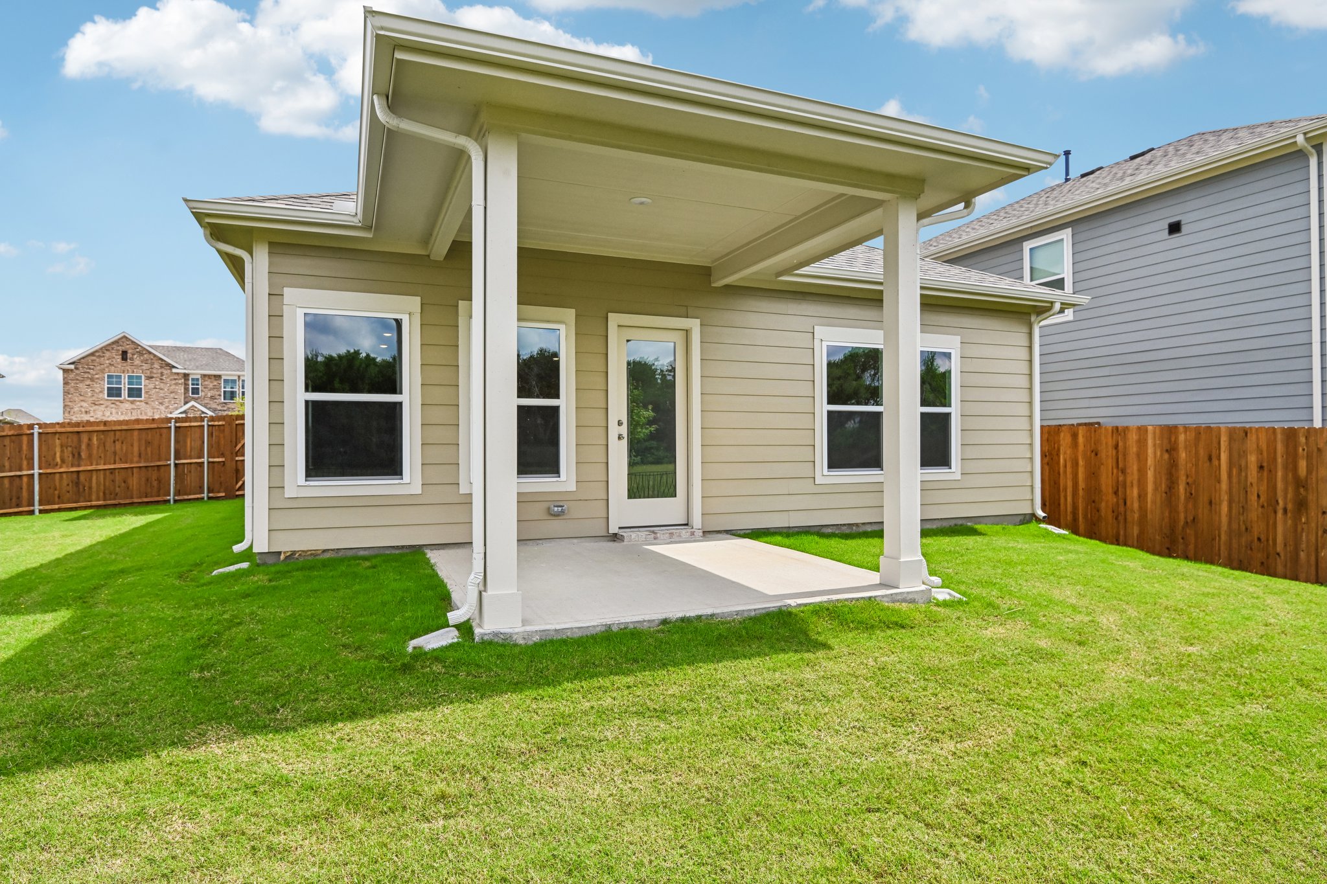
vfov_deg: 61.9
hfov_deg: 84.0
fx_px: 737
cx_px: 664
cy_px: 442
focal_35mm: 20
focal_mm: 20
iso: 400
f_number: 8
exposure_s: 1/800
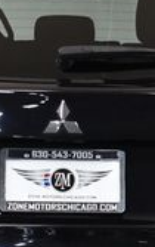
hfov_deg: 5.9
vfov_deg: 9.4
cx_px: 65
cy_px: 200
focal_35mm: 222
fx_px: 1494
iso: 1800
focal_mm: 38
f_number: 4.8
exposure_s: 1/125
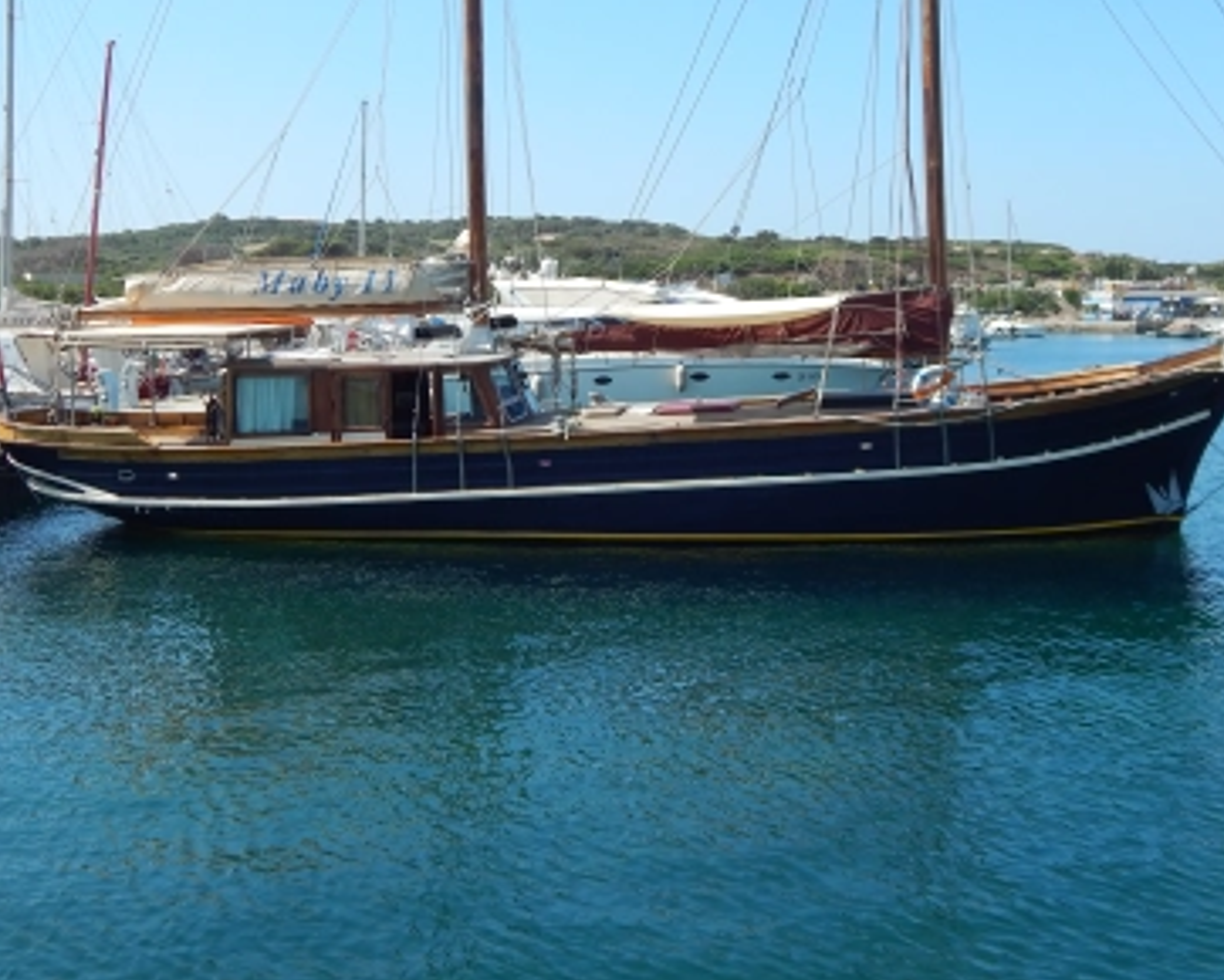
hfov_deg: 40.3
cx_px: 622
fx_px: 1667
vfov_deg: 32.5
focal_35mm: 46
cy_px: 313
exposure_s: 1/400
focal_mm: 5.6
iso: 125
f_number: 6.5
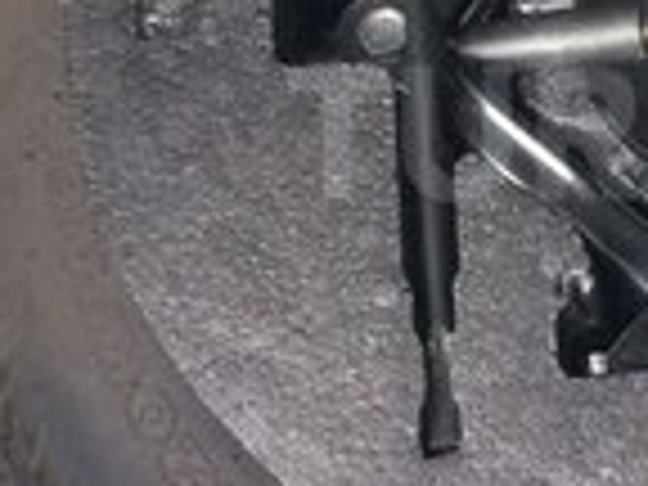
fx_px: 2490
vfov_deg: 11.1
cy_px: 133
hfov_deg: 14.4
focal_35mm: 133
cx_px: 747
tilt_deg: -65.9
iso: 160
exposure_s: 1/33
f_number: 2.2
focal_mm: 4.15
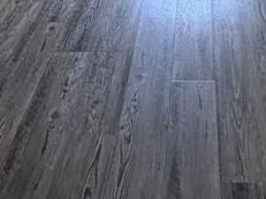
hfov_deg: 30.8
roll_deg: +0.0
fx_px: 476
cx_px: 195
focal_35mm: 62
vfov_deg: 16.9
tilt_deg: -6.3
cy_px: -209
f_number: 2.2
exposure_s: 1/121
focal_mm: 2.22
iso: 80
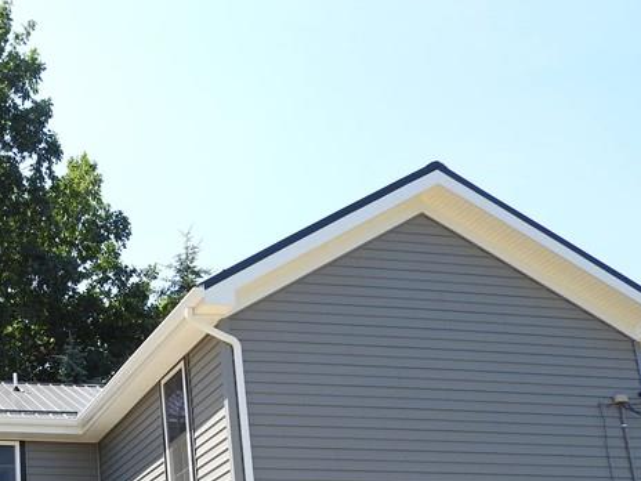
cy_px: 474
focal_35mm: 53
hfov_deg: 33.0
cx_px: -11
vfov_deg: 26.2
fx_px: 981
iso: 100
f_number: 3.3
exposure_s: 1/400
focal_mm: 4.3
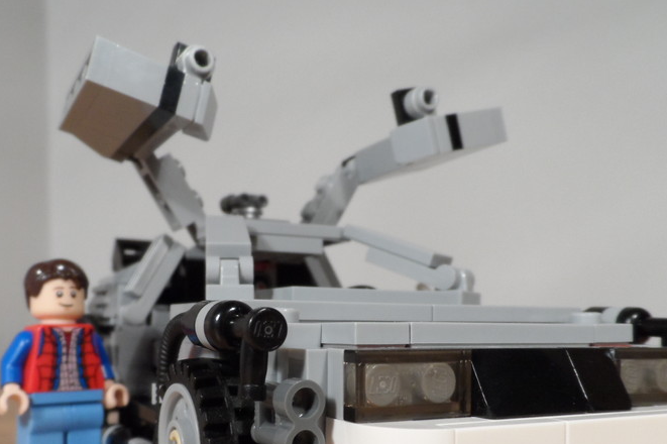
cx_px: 272
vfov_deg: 37.9
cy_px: 330
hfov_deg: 55.5
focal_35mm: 34
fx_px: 630
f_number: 3.2
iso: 200
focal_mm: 4
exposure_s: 1/45
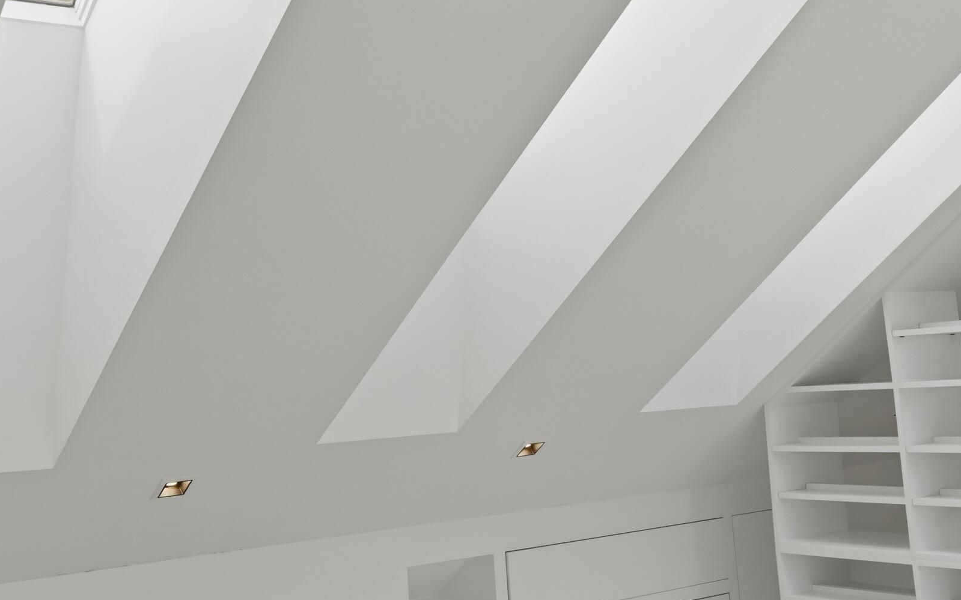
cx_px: 441
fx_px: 1336
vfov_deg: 25.2
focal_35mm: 51
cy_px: 206
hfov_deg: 39.5
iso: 800
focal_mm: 32
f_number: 9
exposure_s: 1/320
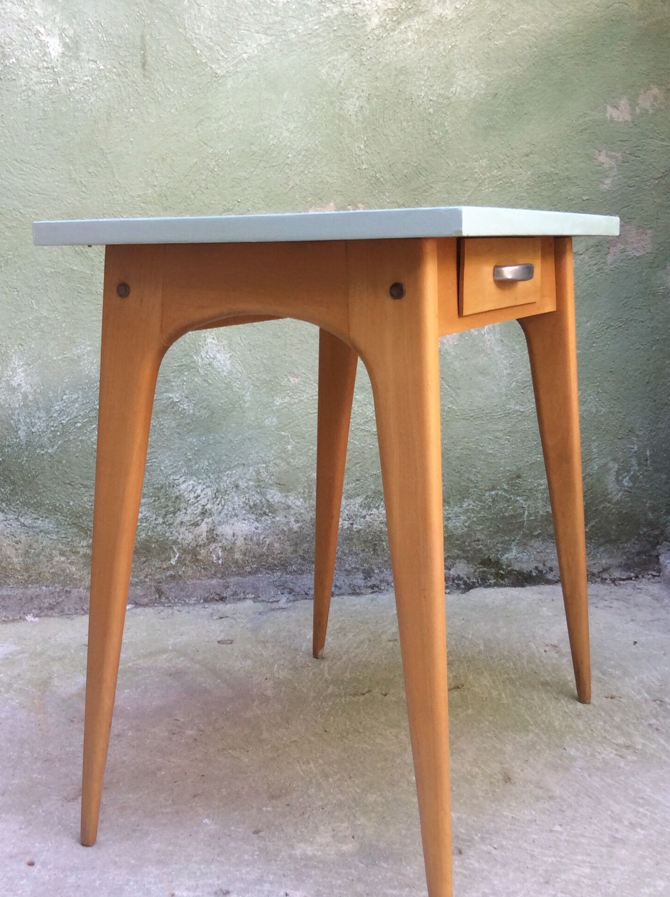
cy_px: 456
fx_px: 1113
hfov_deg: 33.5
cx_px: 299
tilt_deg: -10.4
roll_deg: +1.2
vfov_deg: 43.9
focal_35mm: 43
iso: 40
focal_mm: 3.3
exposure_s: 1/33
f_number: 2.4
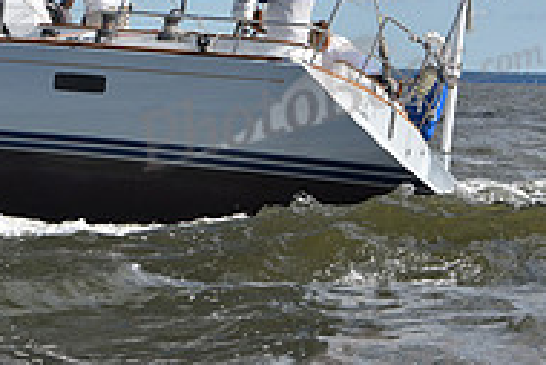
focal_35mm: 214
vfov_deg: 6.4
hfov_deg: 9.5
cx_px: -9
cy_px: -13
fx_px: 3248
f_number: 9
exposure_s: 1/1000
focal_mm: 70
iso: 250
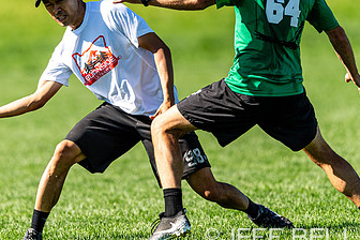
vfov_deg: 1.6
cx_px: 134
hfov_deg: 2.4
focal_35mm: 848
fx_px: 8479
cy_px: 67
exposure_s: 1/2000
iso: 125
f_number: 2.8
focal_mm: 400
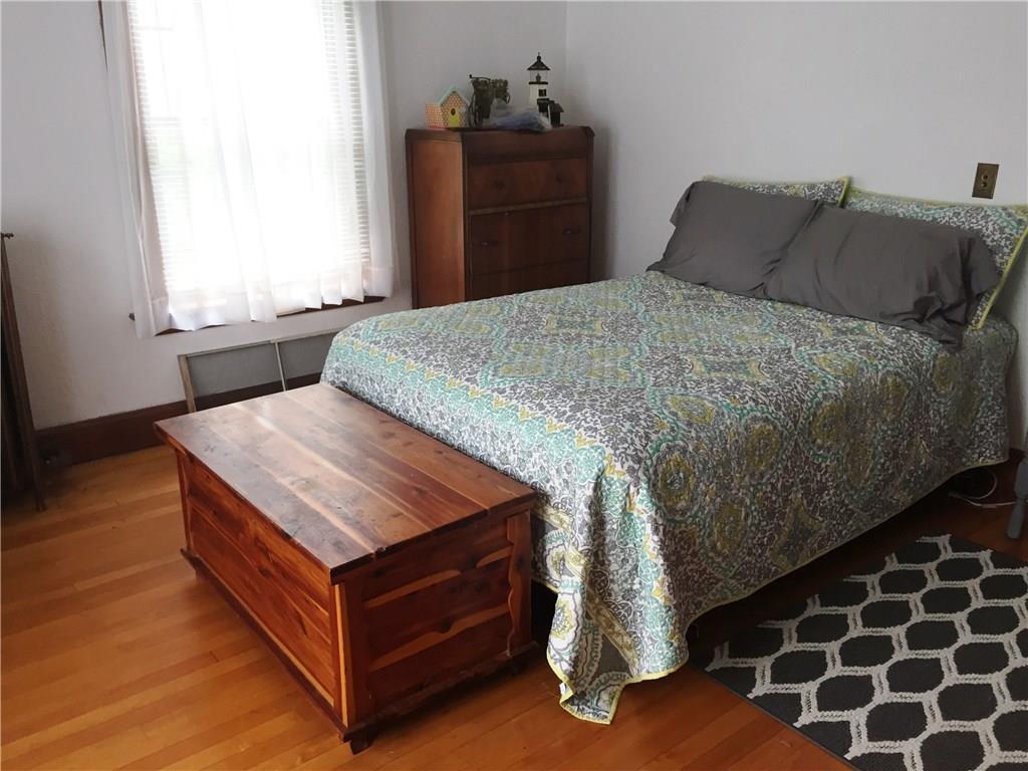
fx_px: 861
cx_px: 514
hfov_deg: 61.7
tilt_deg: -17.9
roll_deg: -0.9
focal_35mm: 29
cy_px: 386
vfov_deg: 48.2
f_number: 2.2
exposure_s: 1/30
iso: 64
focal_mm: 4.15
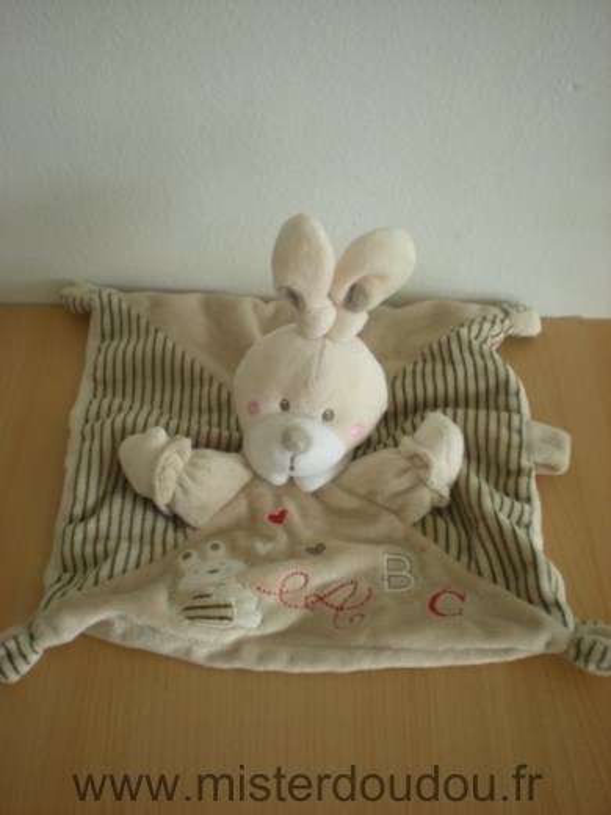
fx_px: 894
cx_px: 306
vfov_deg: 49.0
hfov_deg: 37.7
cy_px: 408
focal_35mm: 38
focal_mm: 6.3
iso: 200
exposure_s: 1/14.5
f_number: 3.1
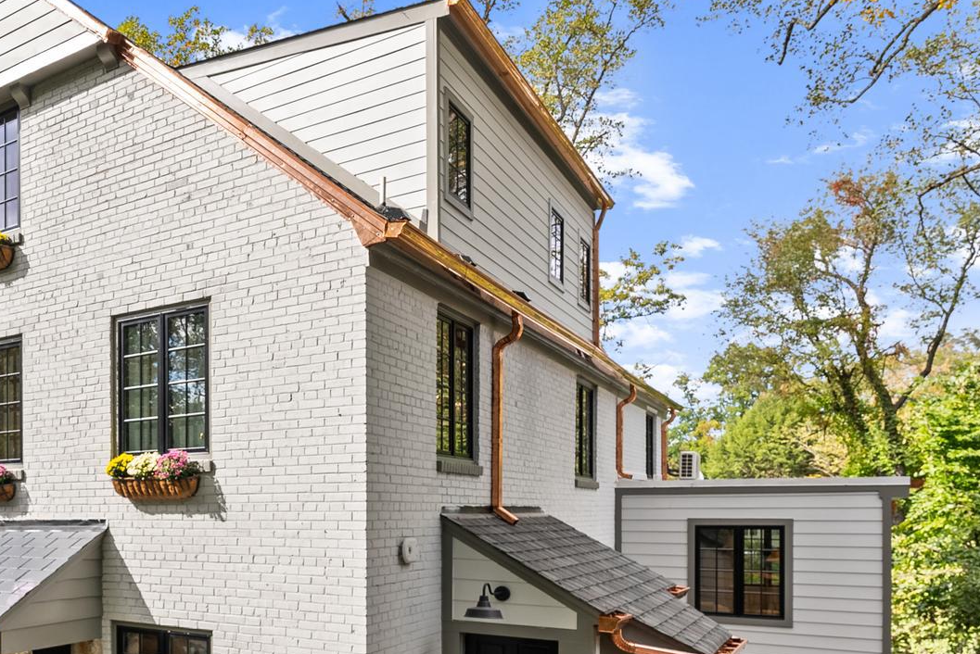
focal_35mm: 31
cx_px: 124
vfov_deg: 39.8
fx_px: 844
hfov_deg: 53.8
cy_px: 566
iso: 160
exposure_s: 1/125
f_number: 7.1
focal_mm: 16
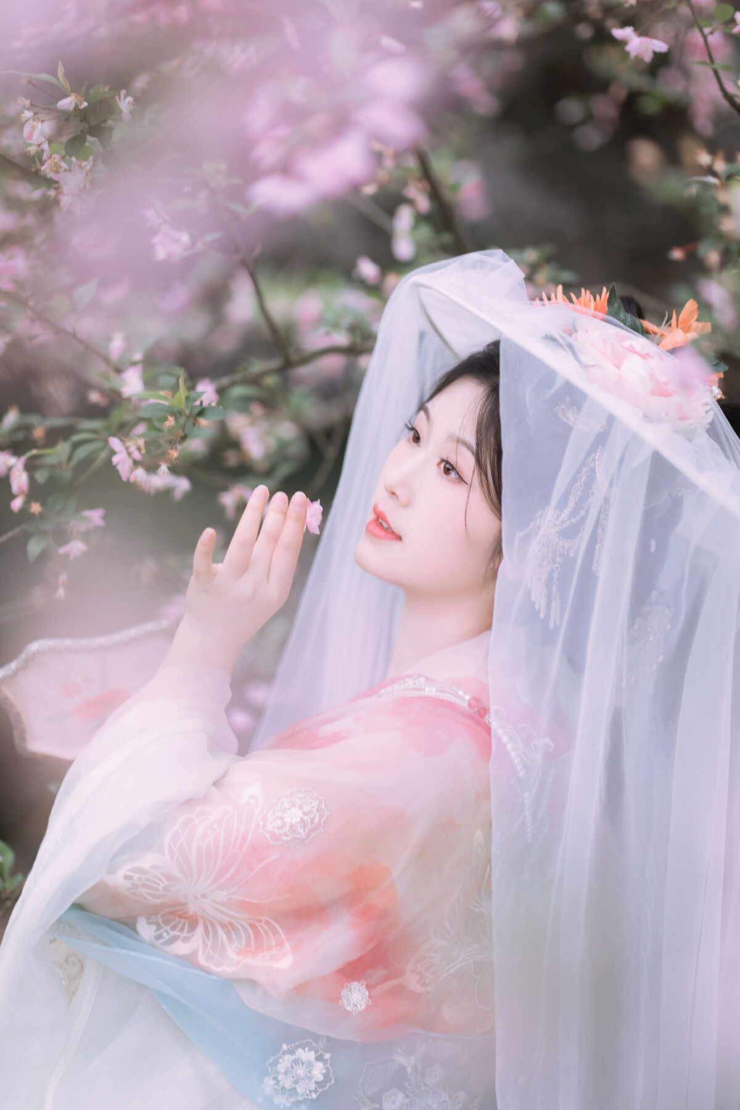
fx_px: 2621
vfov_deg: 23.9
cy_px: 555
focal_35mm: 85
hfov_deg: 16.1
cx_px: 370
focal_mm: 85
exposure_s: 1/160
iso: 200
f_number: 1.8
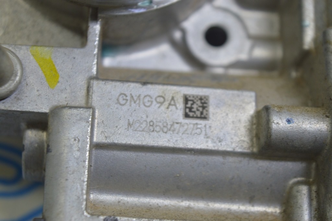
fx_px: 760
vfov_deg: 16.5
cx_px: 166
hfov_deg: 24.6
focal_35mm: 82
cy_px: 110
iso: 400
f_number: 5.6
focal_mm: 55
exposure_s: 1/20
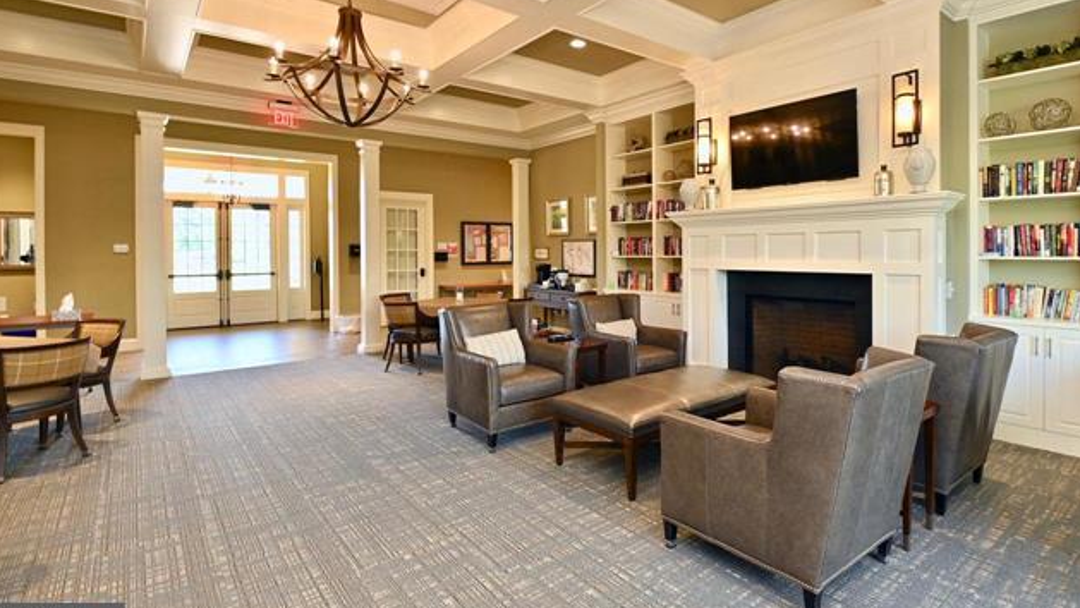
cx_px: 608
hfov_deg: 92.2
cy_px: 235
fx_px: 516
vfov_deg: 60.4
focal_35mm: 18
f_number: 7.1
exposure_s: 1/13
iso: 320
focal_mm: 10
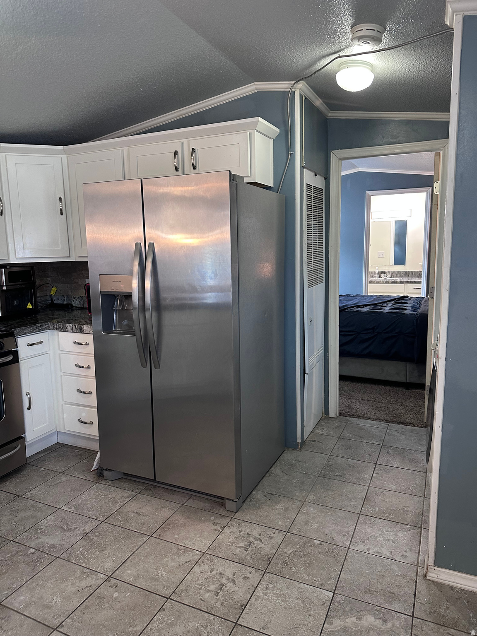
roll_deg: +0.4
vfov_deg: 71.6
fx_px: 441
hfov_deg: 56.8
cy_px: 318
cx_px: 238
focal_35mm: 24
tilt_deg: -8.1
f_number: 1.78
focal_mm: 6.86
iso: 320
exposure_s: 1/60
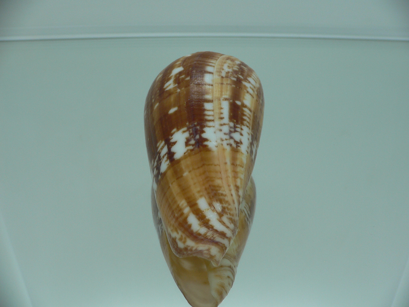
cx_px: 204
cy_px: 154
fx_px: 414
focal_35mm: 35
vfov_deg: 40.7
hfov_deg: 52.6
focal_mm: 4.6
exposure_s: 1/60
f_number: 2.8
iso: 80
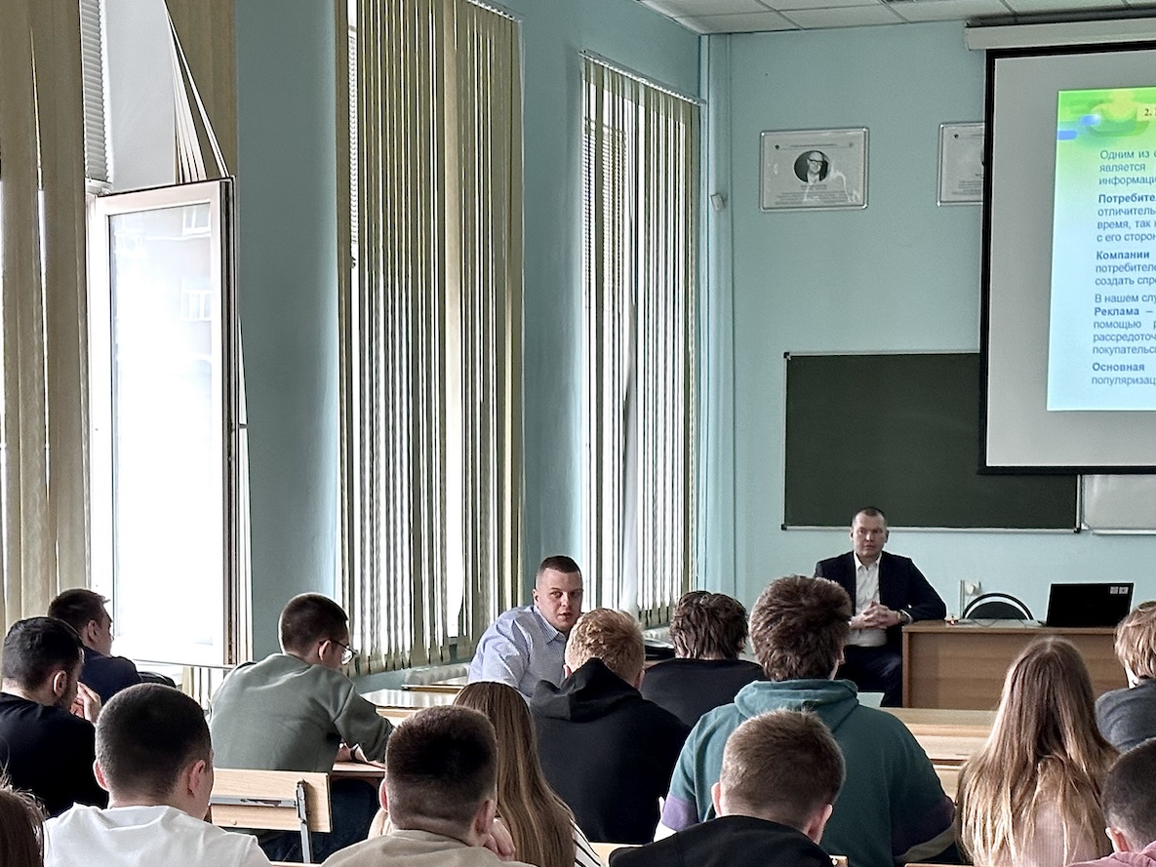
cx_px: 559
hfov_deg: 24.1
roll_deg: +0.0
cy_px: 705
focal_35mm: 81
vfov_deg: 18.0
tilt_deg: -4.2
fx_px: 2705
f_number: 1.78
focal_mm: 6.86
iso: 125
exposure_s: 1/60
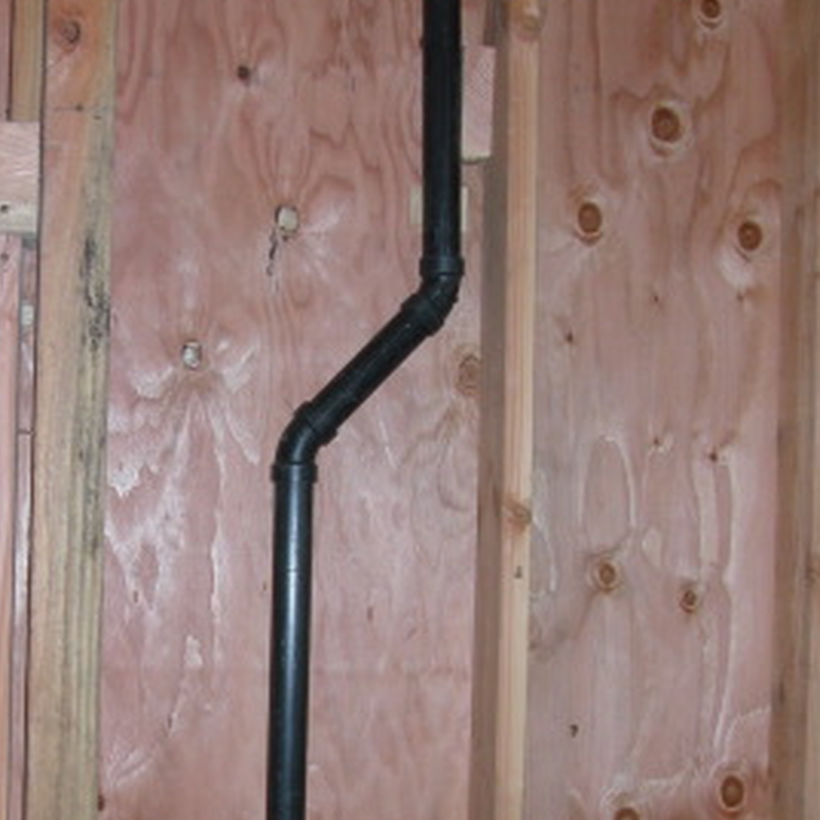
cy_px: 542
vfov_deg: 23.3
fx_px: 1983
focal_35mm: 74
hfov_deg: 23.0
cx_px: 159
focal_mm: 8.9
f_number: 2.8
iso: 100
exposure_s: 1/30
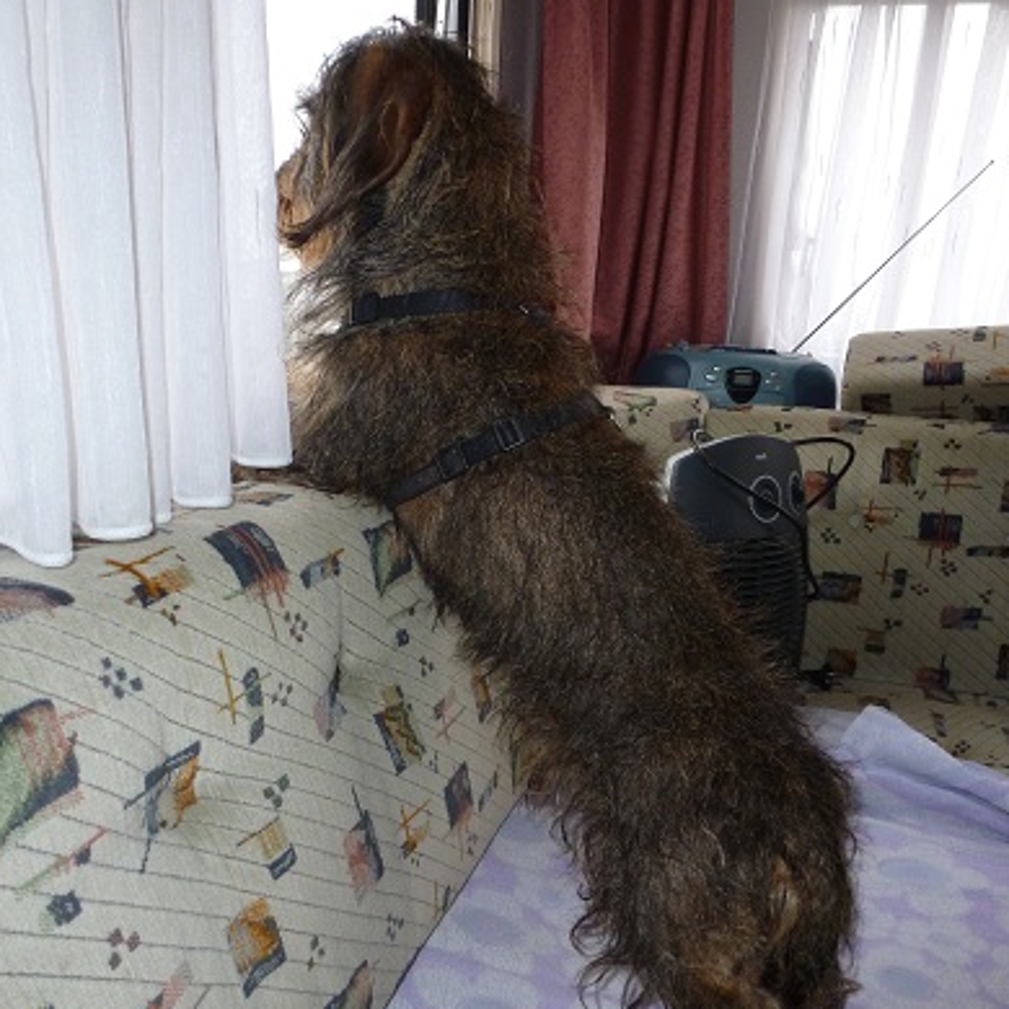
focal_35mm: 29
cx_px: 494
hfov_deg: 55.6
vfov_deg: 55.4
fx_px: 956
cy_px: 576
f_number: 3.3
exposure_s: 1/60
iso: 200
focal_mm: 4.3
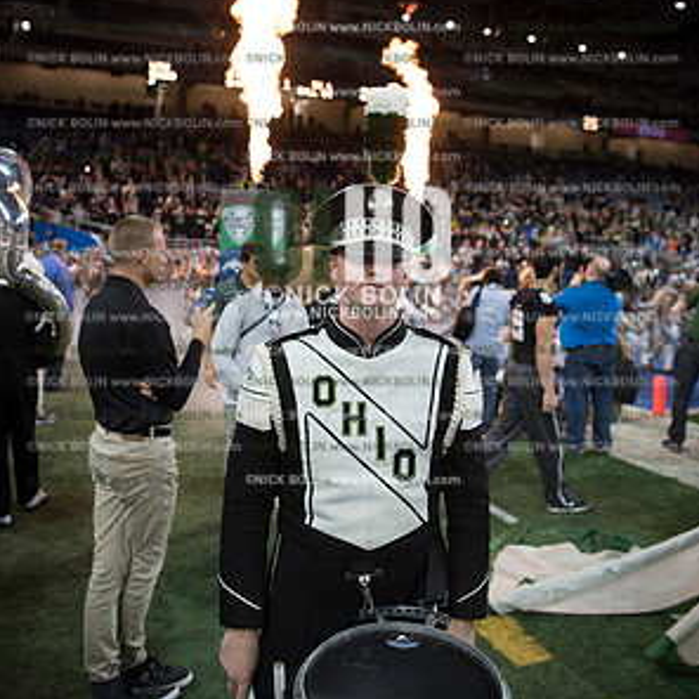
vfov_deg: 51.9
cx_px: 352
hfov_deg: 52.5
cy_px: 253
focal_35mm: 31
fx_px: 708
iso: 1250
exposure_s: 1/1250
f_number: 2.8
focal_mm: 24
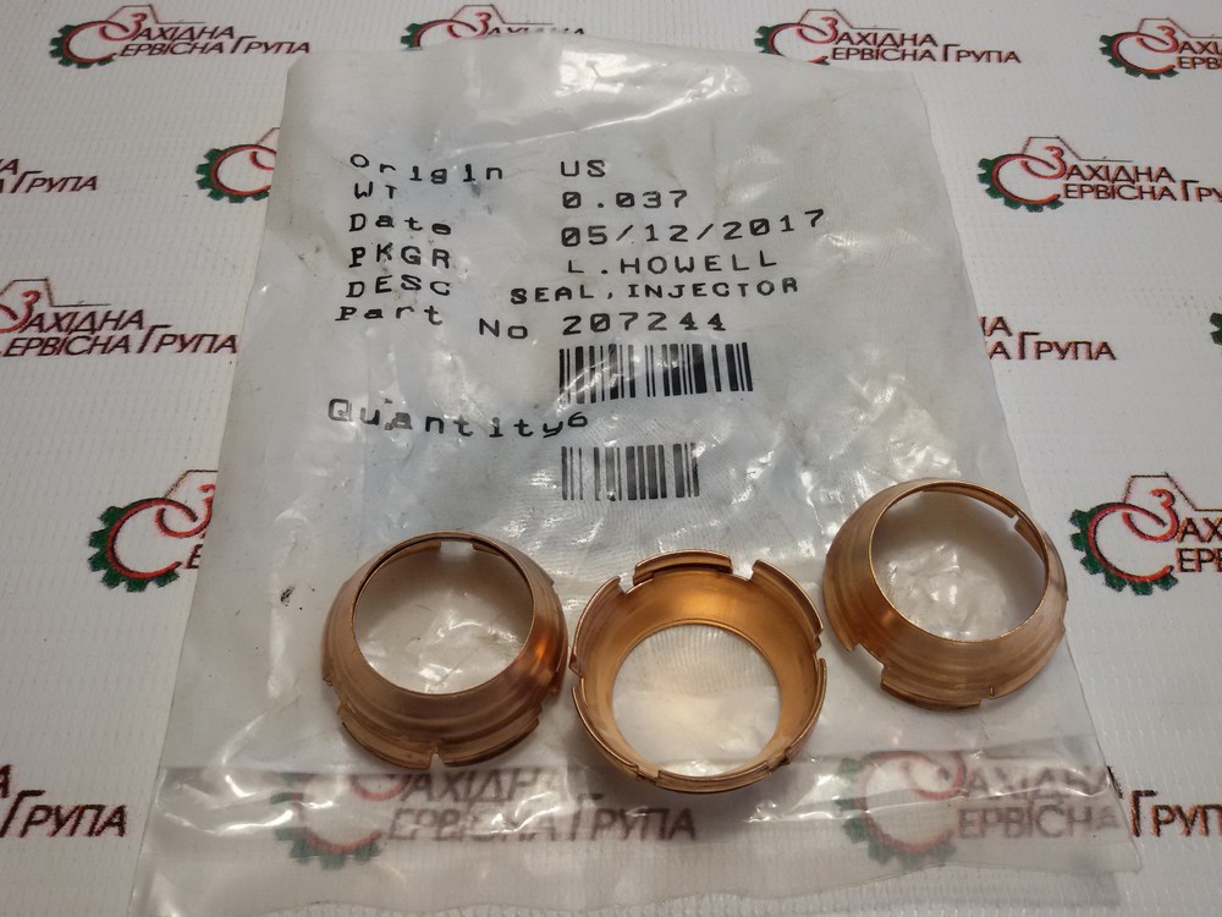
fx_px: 1094
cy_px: 458
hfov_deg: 58.4
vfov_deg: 45.4
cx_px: 611
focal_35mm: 31
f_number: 2.4
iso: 64
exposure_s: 1/100
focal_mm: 2.93
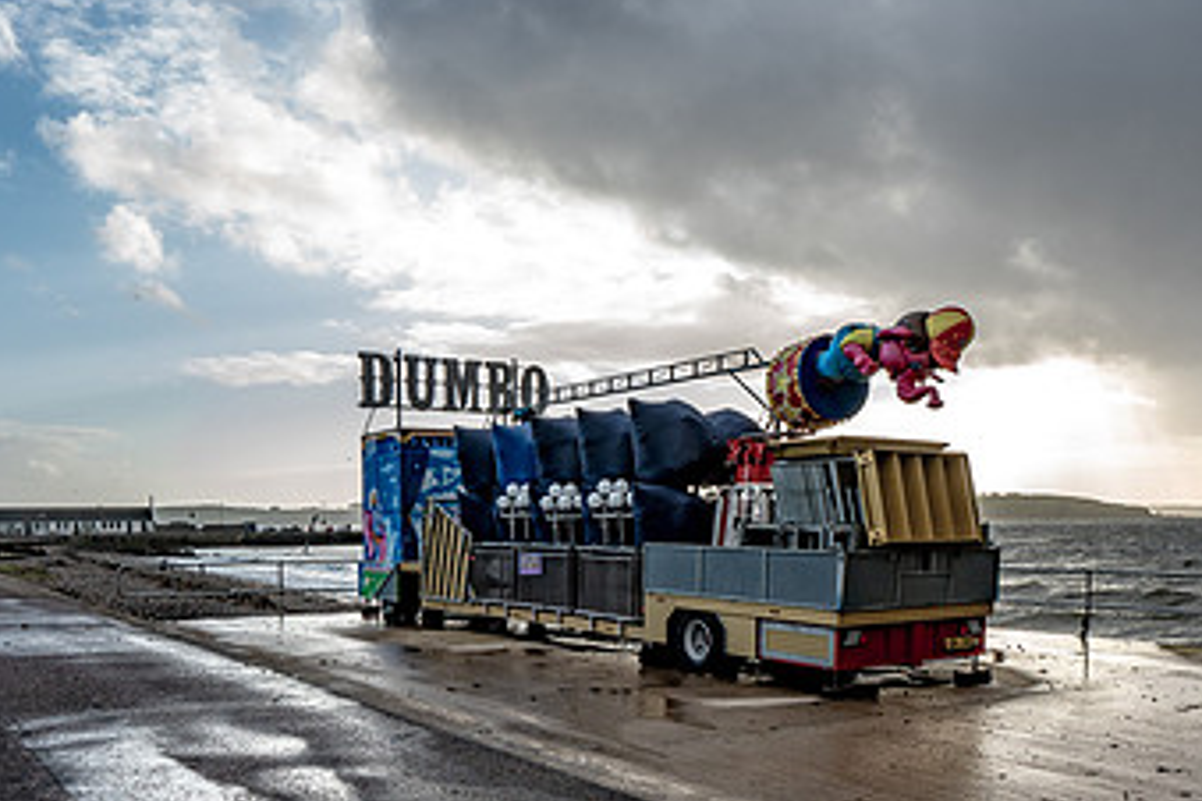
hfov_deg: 60.3
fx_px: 1035
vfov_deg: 41.2
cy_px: 596
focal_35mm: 31
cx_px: 580
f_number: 13
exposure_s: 1/60
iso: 250
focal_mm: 16
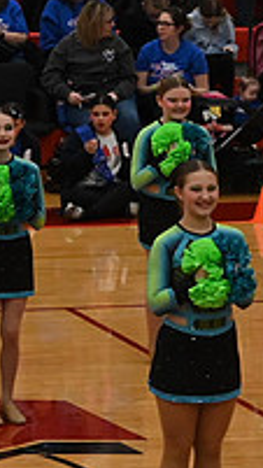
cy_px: 215
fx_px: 3932
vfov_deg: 6.8
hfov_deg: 3.8
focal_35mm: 317
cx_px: -379
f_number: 4
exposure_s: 1/500
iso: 5000
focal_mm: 70
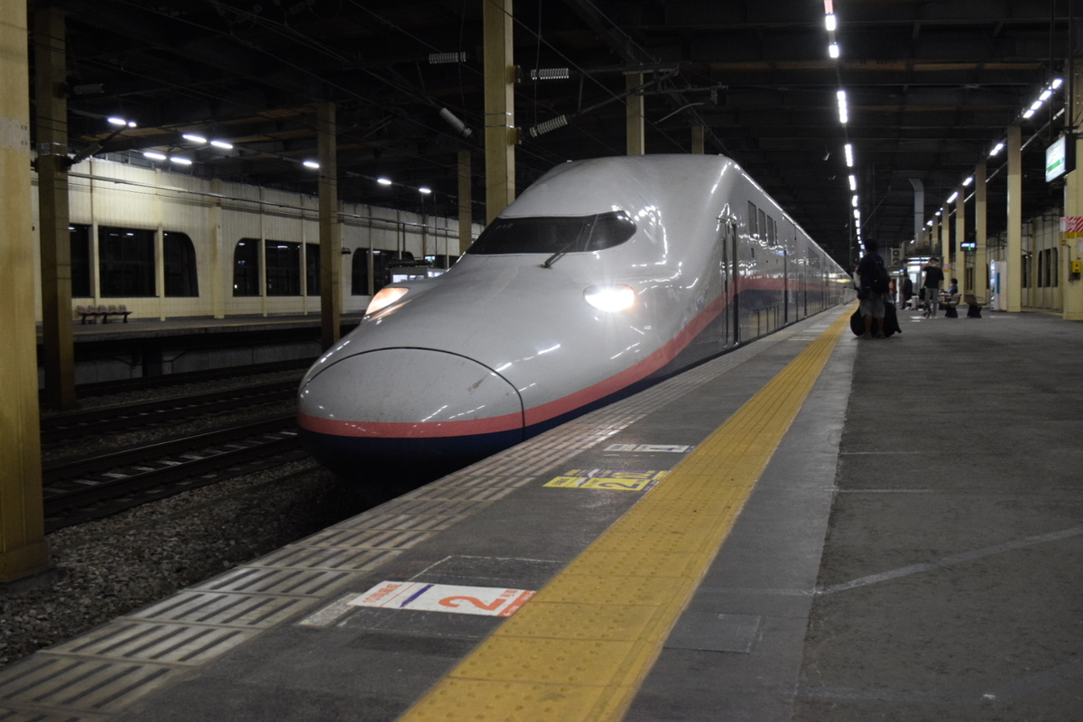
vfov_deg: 35.5
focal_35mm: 38
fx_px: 1128
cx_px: 542
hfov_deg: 51.3
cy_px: 361
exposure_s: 1/100
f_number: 5
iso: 2500
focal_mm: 25
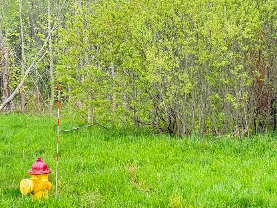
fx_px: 568
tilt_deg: -1.3
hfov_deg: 27.3
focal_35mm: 71
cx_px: 180
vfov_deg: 20.7
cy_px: 97
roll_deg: -0.1
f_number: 1.78
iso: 100
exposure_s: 1/606
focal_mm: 6.76
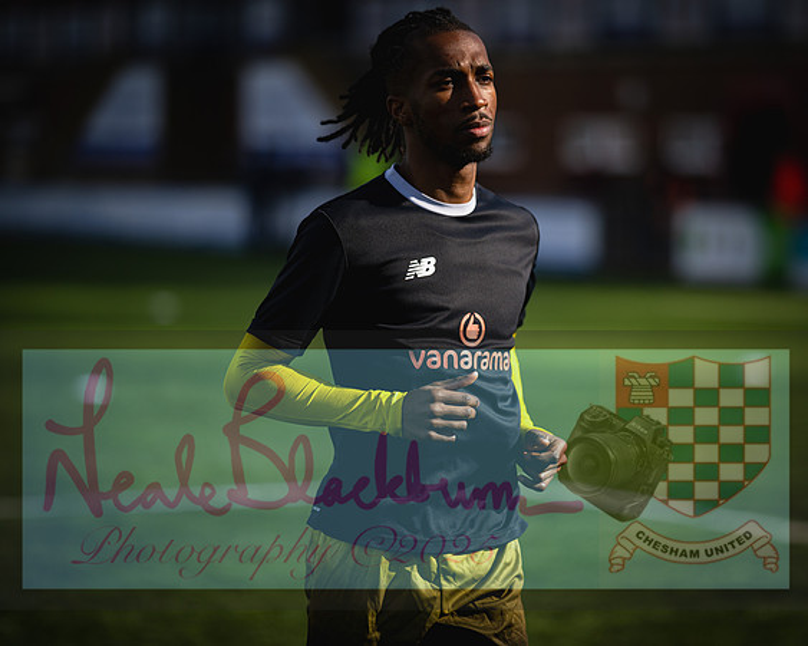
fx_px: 3639
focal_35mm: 152
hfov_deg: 12.7
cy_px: 323
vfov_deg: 10.1
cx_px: 477
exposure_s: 1/3200
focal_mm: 135
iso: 80
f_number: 1.8
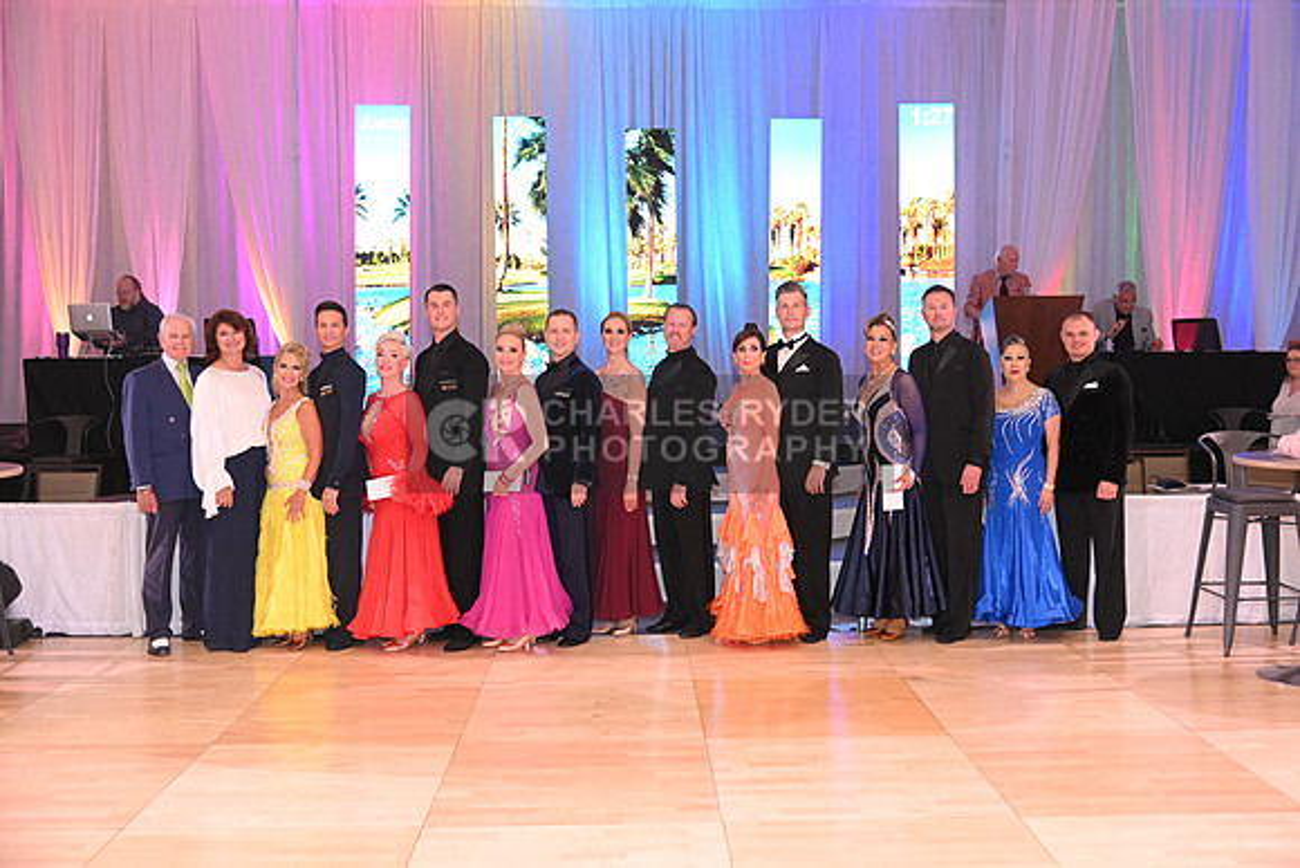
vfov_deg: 35.1
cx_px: 650
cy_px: 434
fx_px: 1372
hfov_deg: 50.7
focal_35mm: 38
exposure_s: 1/200
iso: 2500
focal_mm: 38
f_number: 4.5
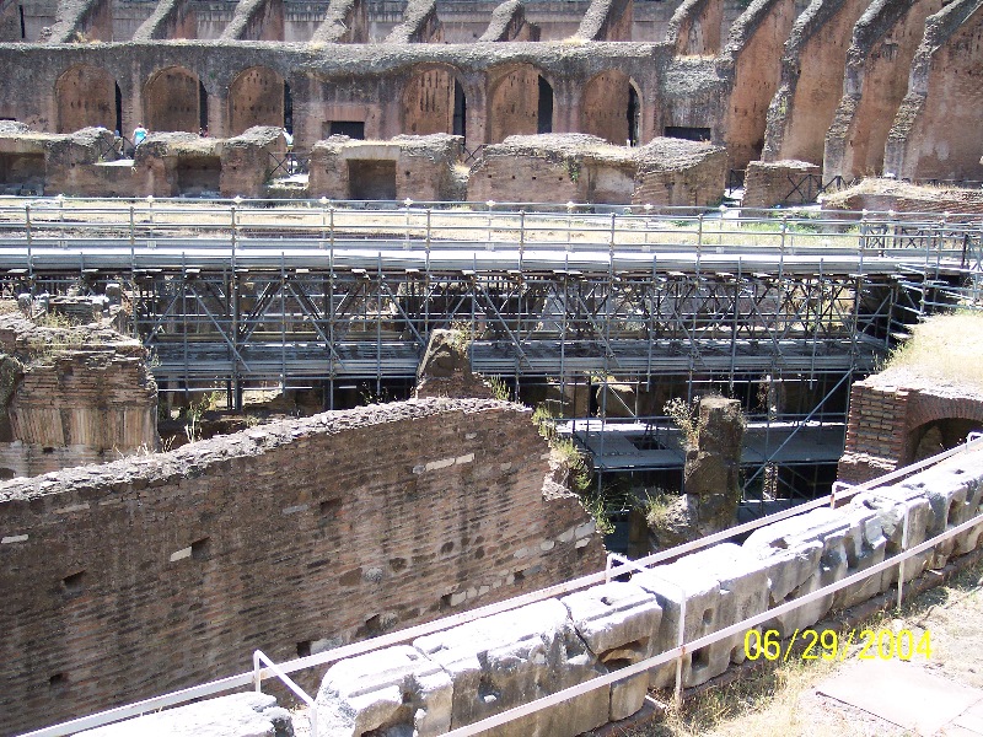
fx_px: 1079
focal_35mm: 38
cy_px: 368
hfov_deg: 49.0
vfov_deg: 37.7
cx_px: 492
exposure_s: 1/500
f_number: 2.8
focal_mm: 8
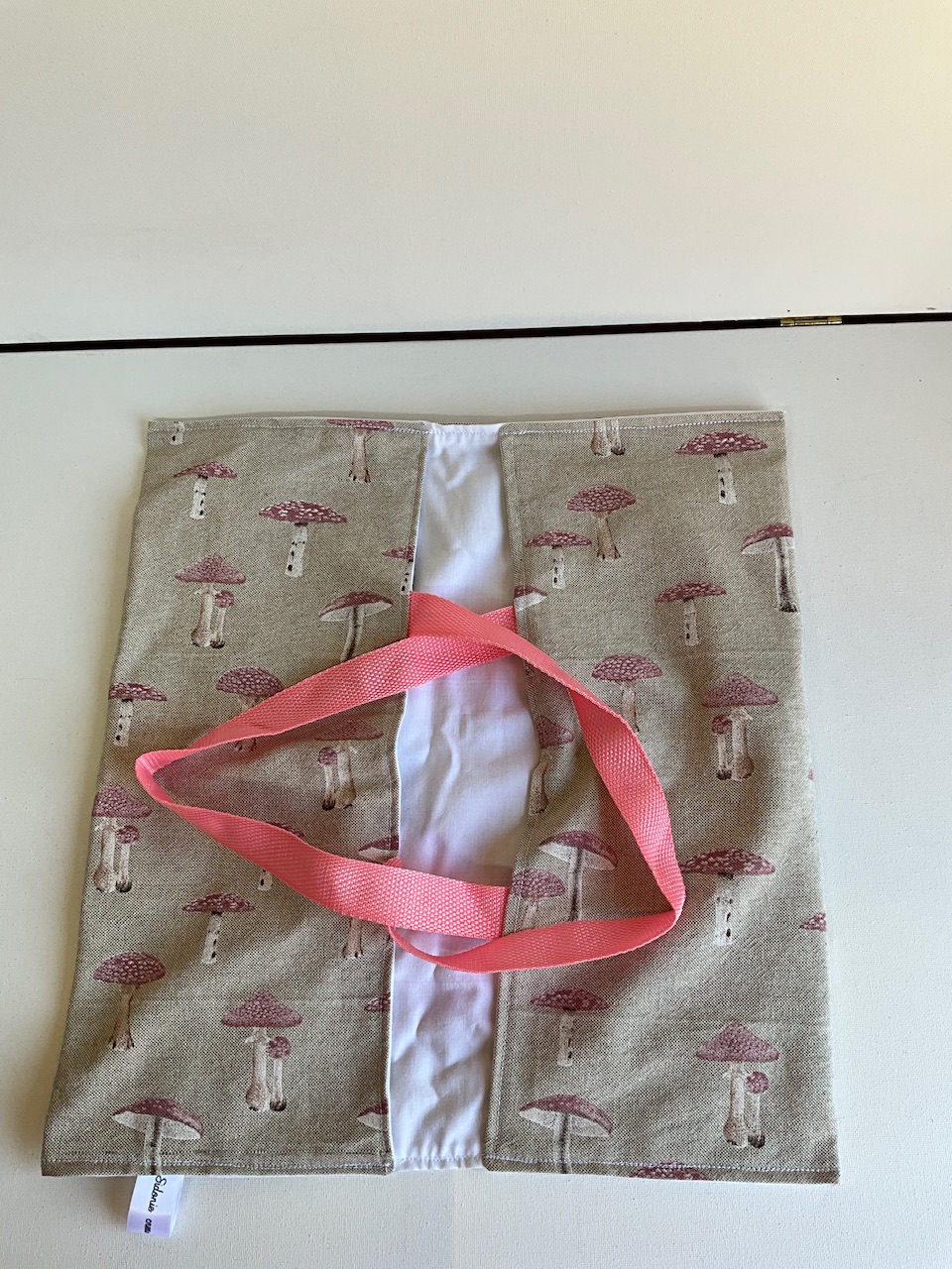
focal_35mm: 29
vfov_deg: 61.7
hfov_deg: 48.2
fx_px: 1063
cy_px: 634
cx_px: 476
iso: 20
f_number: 1.8
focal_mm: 3
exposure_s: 1/100
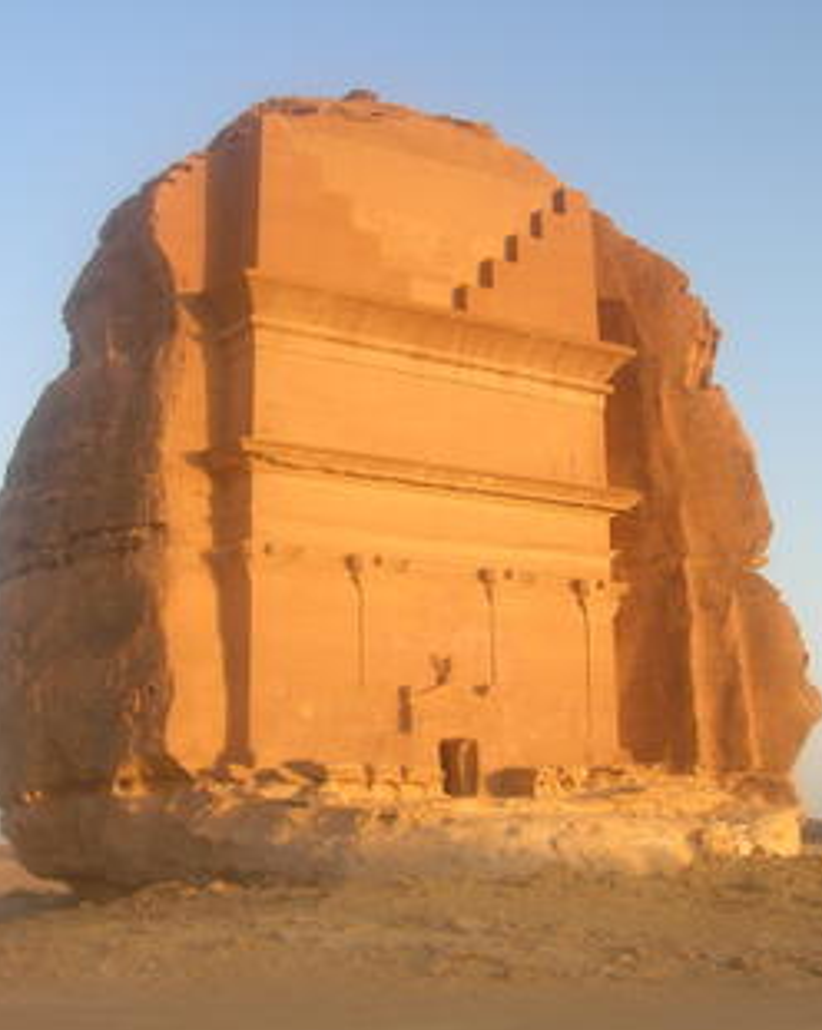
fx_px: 1676
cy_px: 586
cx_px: 436
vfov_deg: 34.1
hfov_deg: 27.6
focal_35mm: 55
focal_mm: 5.8
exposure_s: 1/63.7
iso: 50
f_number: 4.9
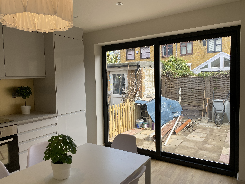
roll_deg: +1.5
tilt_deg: -2.5
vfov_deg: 53.1
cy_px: 92
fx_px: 184
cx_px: 122
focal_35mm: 26
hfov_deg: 67.3
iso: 32
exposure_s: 1/295
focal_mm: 4.25
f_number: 1.8
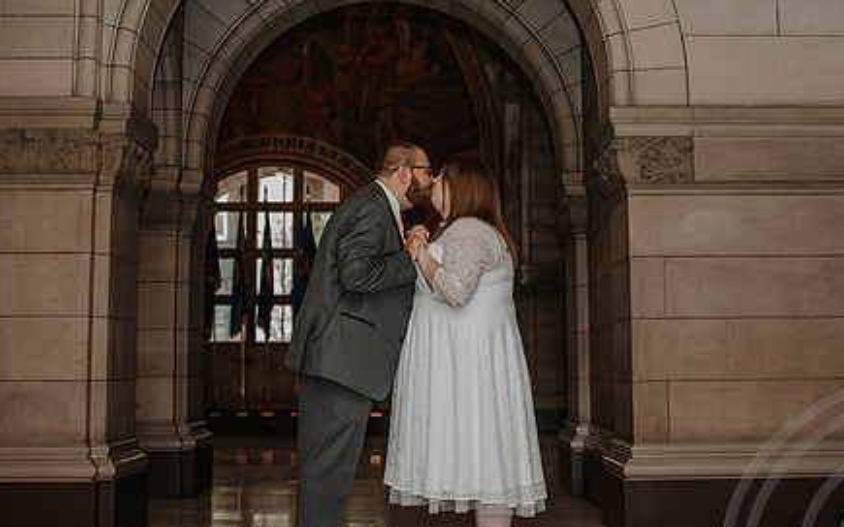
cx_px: 471
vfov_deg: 23.9
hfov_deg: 37.5
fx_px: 1242
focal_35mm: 54
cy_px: 210
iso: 1000
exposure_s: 1/200
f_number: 2.5
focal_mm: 35
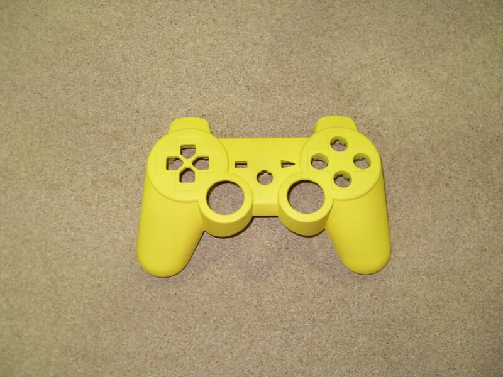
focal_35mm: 35
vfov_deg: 40.7
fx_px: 509
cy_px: 188
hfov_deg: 52.6
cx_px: 252
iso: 100
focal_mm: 6.3
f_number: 2.8
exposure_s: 1/45
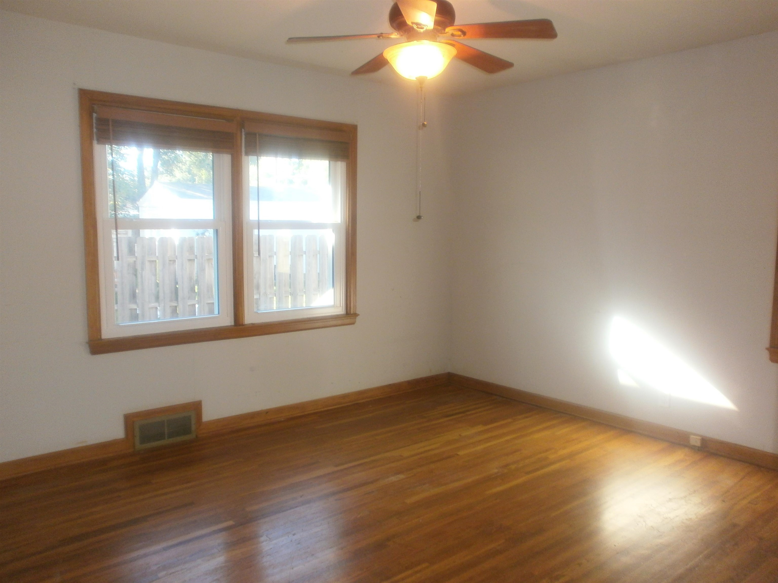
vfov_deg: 51.4
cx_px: 389
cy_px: 292
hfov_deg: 65.3
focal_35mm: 27
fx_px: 607
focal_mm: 4.8
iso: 125
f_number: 2.9
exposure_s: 1/30
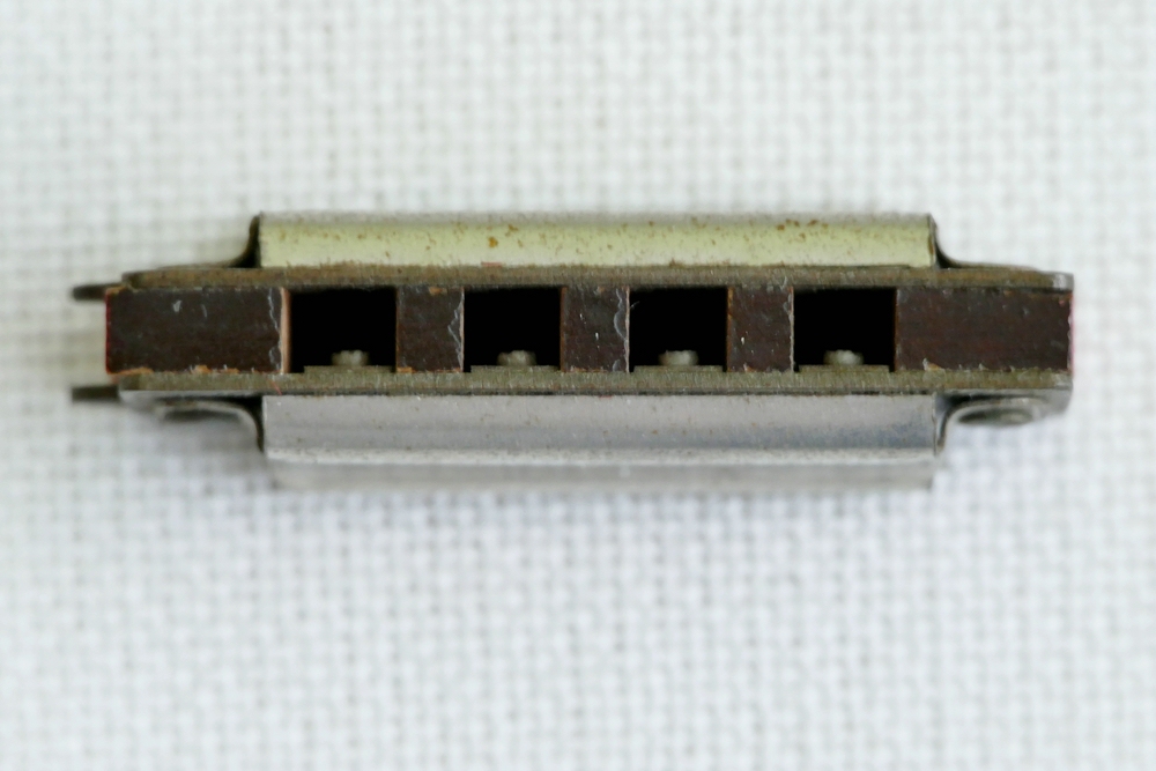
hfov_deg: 8.8
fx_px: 7547
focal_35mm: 235
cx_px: 578
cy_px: 386
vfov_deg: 5.8
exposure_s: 1/8
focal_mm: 85.83
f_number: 6.3
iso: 800
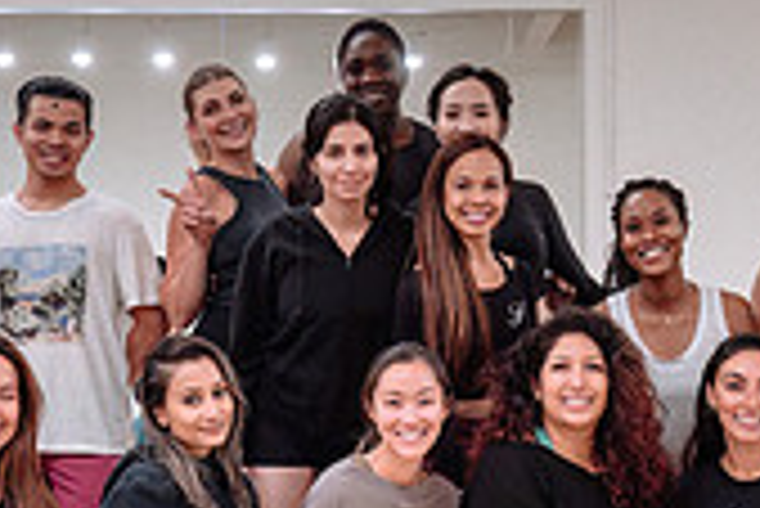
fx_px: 1838
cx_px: 392
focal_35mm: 87
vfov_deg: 15.7
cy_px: 367
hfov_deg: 23.4
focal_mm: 24
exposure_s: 1/160
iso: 1600
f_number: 2.8
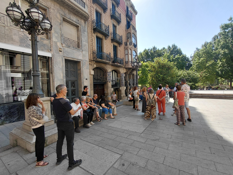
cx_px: 116
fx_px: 108
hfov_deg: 94.5
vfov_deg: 78.1
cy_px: 88
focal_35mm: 16
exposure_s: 1/709
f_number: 2.2
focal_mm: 1.64
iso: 40
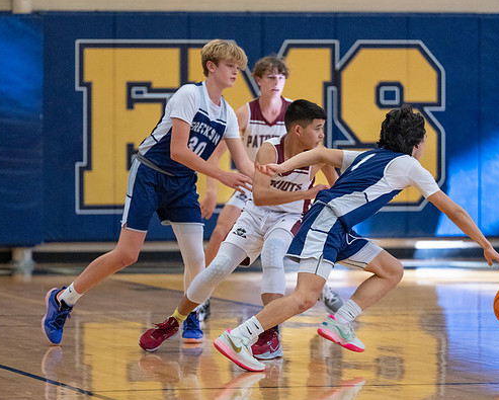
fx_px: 3990
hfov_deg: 7.2
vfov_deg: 5.7
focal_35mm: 270
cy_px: 226
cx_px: 235
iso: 4000
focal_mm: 200
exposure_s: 1/1000
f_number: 2.8
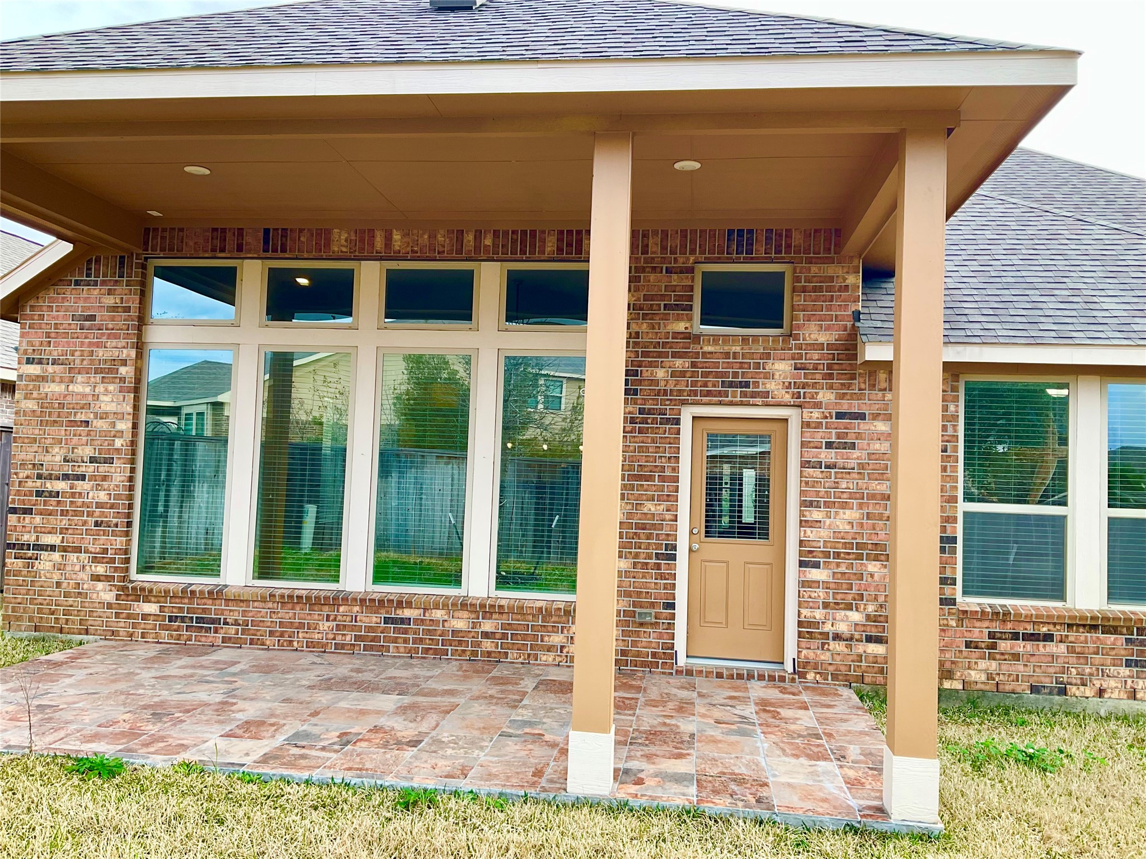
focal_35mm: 29
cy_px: 430
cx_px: 573
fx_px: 960
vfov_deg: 48.2
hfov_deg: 61.7
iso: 16
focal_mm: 3
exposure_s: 1/176
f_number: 1.8
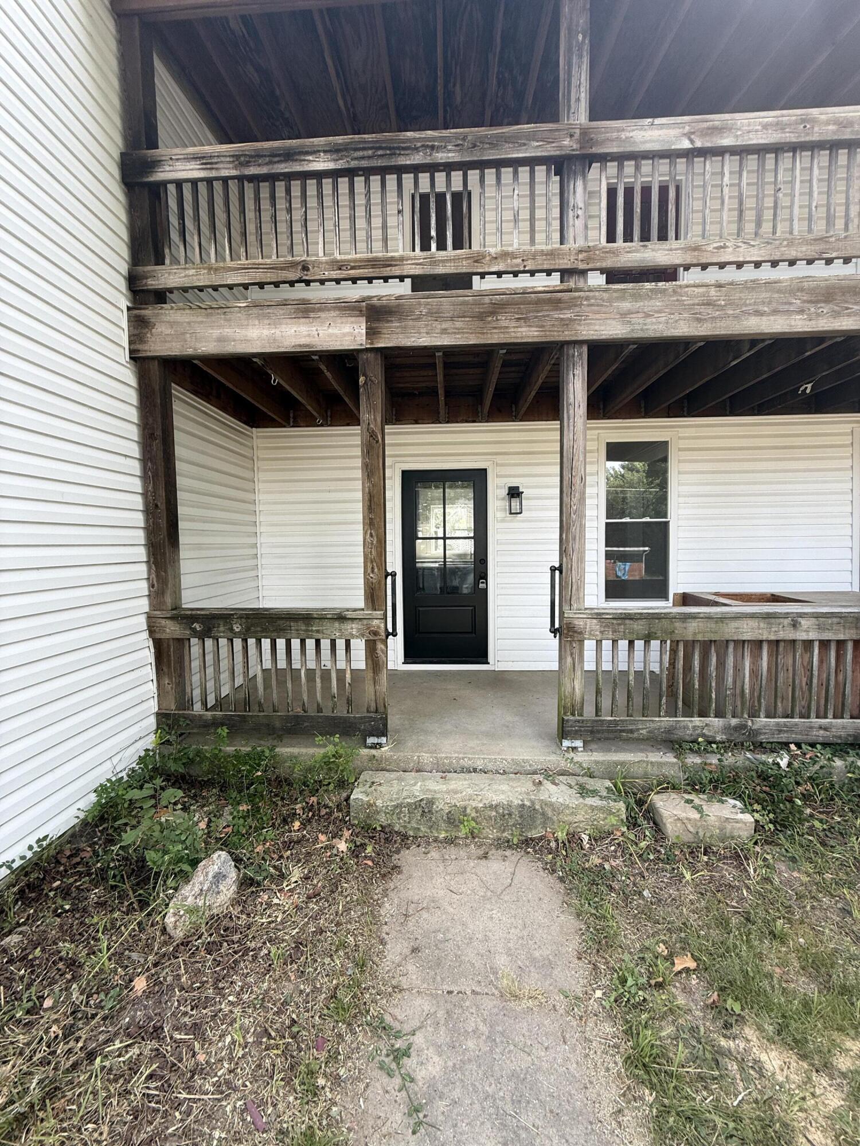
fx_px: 464
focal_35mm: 14
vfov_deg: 102.1
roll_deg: -0.3
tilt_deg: -1.1
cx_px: 430
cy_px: 573
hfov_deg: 85.7
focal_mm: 2.22
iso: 40
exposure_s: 1/105
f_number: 2.2
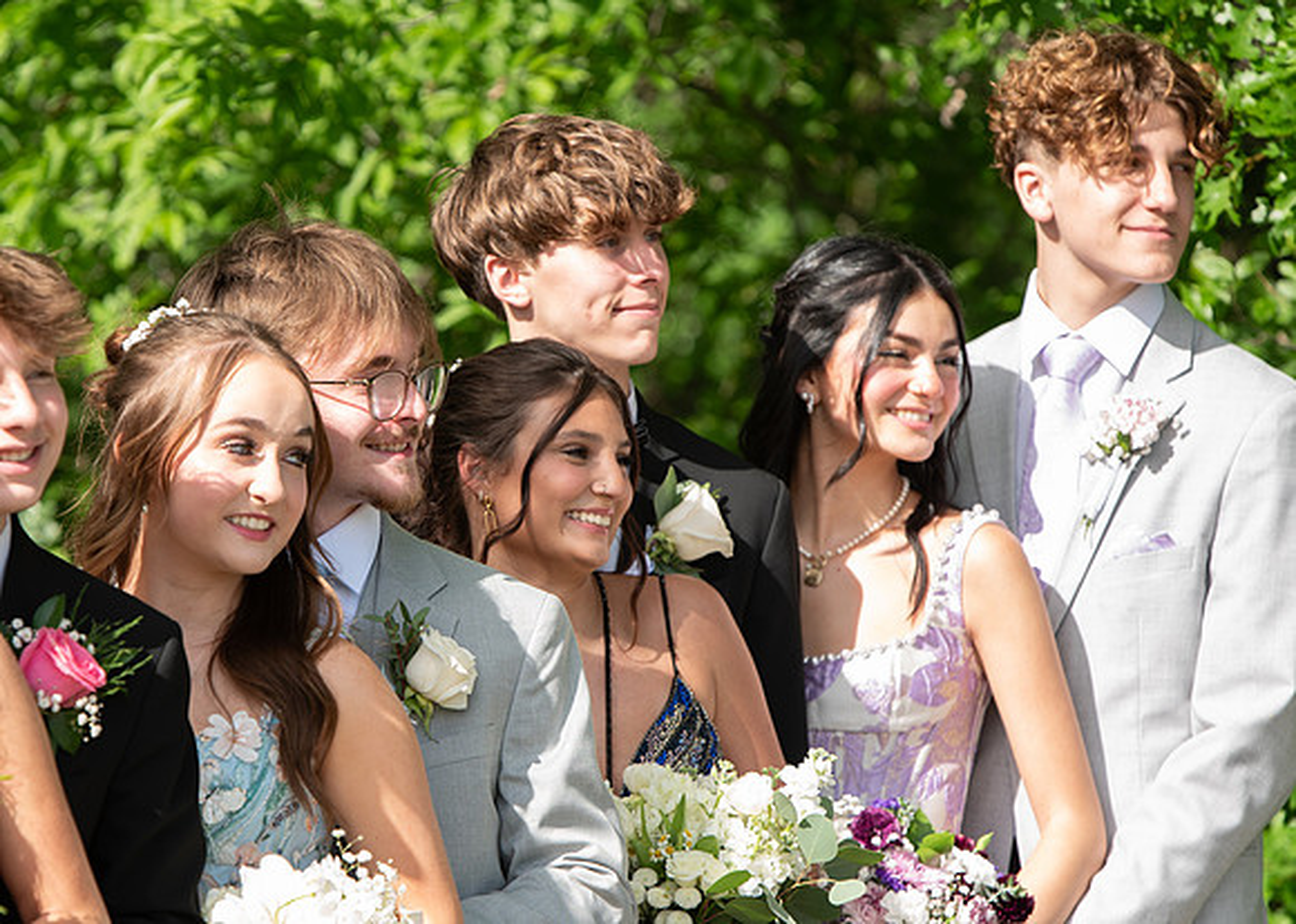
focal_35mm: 307
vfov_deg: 4.7
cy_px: 610
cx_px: 434
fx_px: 11295
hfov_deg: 6.6
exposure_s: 1/400
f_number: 4
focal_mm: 200
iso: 100
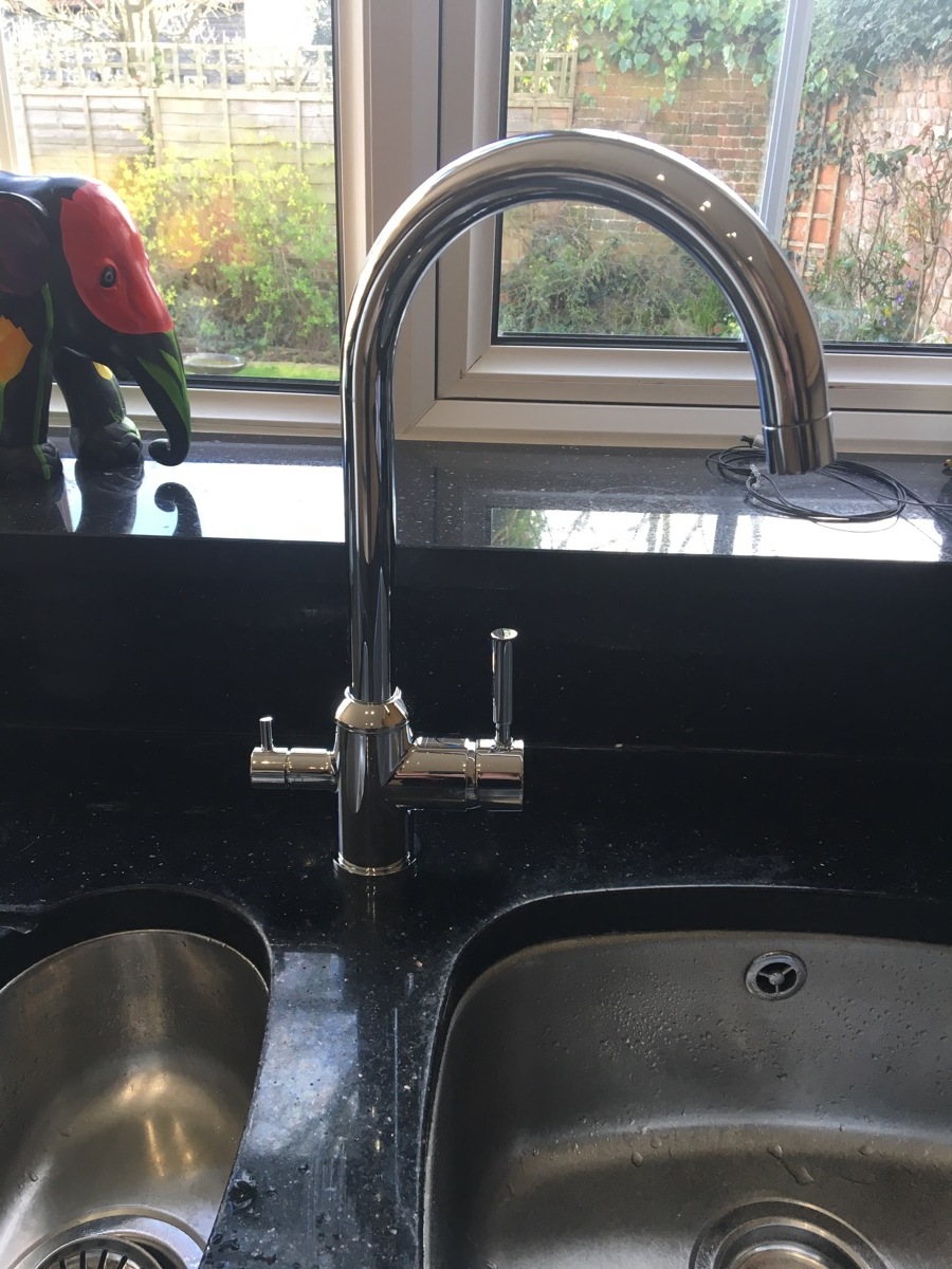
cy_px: 634
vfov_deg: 61.7
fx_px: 1063
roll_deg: -1.5
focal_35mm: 29
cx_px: 476
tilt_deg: -25.9
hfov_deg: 48.2
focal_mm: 4.15
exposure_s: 1/33
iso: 32
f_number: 2.2
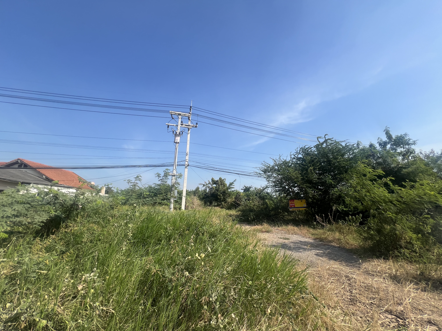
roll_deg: -1.5
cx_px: 221
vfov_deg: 89.9
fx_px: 166
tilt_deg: +10.8
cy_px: 166
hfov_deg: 106.2
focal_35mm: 13
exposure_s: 1/1698
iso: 32
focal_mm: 1.57
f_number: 1.8
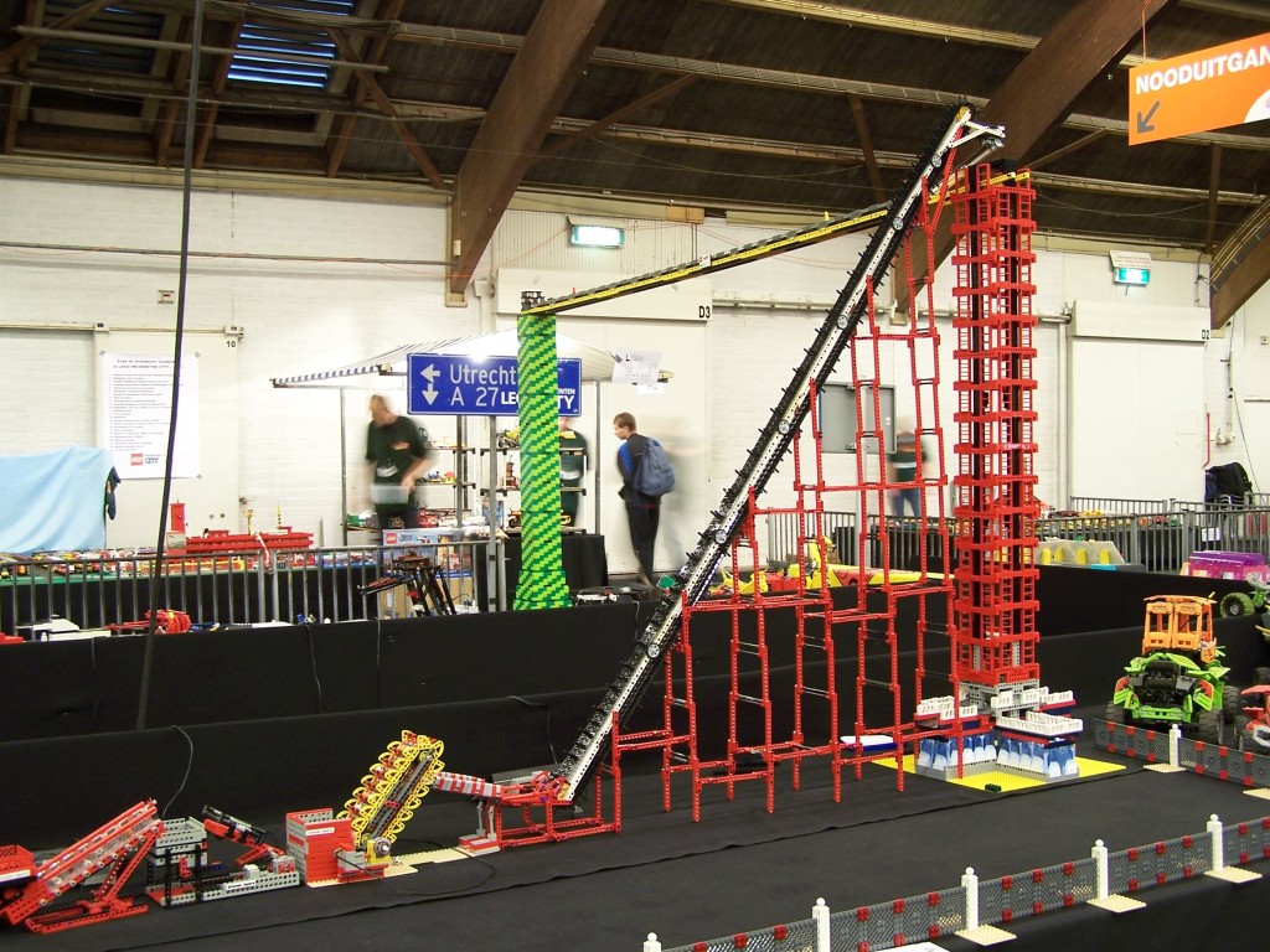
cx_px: 635
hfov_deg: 46.8
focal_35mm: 40
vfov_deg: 36.0
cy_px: 476
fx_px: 1468
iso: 80
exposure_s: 1/2
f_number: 2.8
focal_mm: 6.7
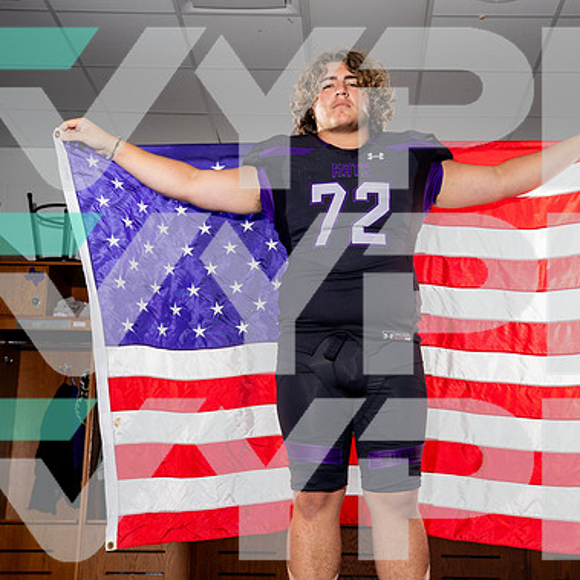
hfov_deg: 30.5
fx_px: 1062
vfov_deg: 30.6
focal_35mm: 56
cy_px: 295
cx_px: 334
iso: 100
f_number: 5.6
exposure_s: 1/250
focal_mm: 43
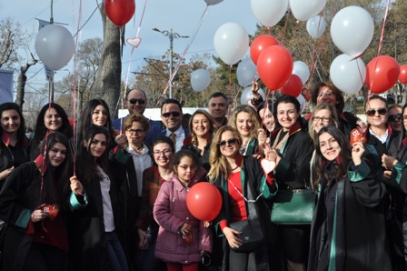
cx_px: 204
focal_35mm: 46
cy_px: 136
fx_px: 525
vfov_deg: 28.9
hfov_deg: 42.4
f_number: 9
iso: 200
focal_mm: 31
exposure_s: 1/320
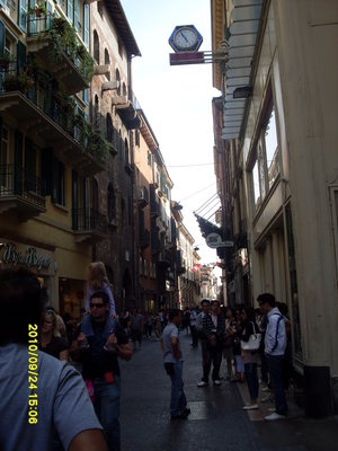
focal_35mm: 38
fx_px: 495
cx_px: 169
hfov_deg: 37.7
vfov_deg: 49.0
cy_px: 226
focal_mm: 6.3
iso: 80
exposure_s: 1/90
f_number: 8.4
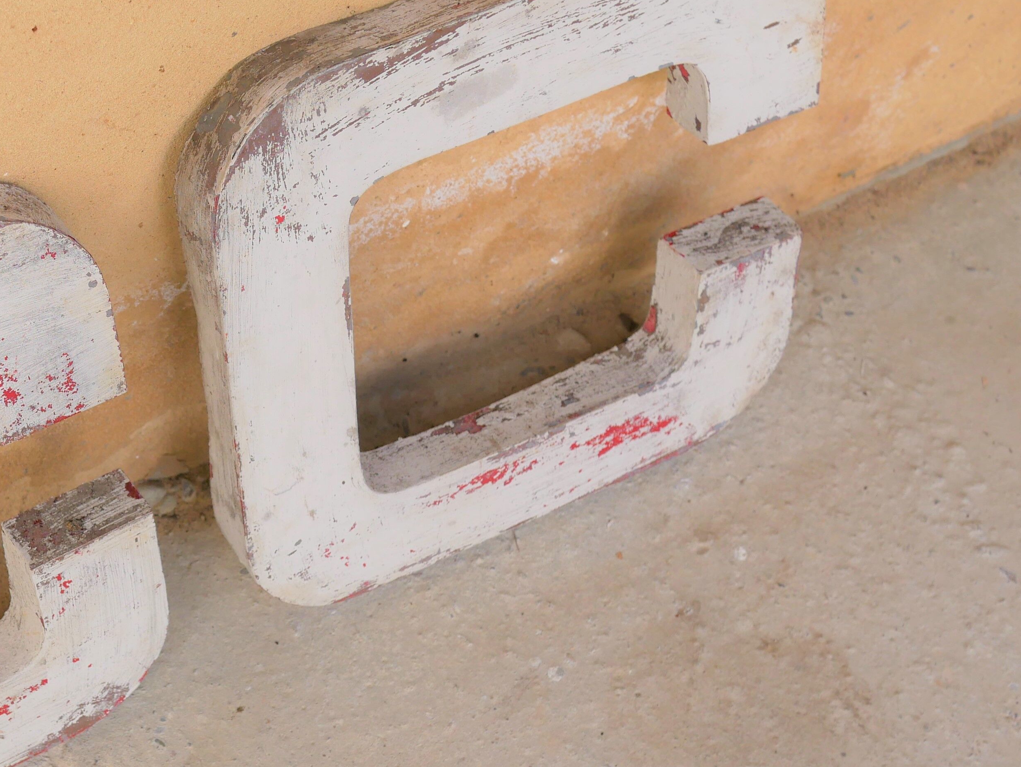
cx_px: 144
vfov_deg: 19.9
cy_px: 404
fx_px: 2184
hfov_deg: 25.7
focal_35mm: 74
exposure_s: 1/500
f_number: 4
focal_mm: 20
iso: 200
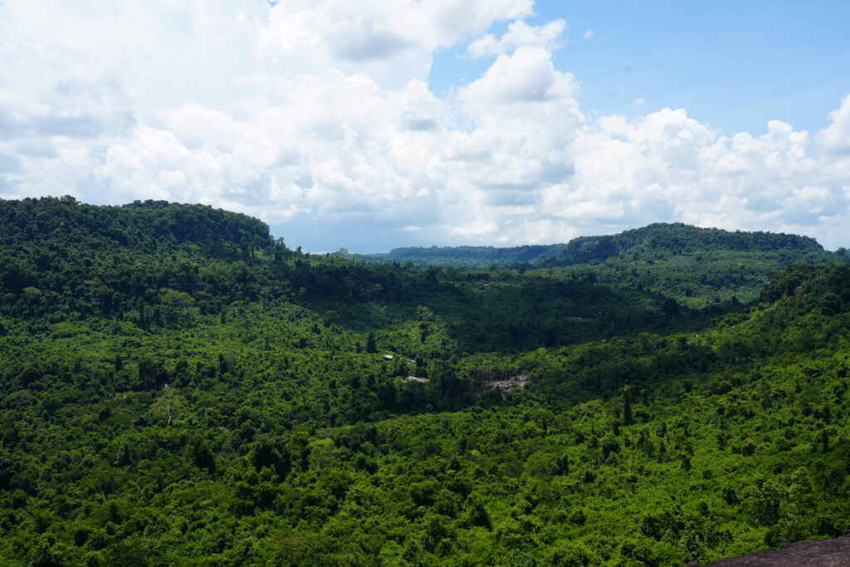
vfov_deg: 41.1
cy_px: 284
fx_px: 756
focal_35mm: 32
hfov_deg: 58.7
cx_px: 425
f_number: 10
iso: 100
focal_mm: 32
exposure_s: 1/160
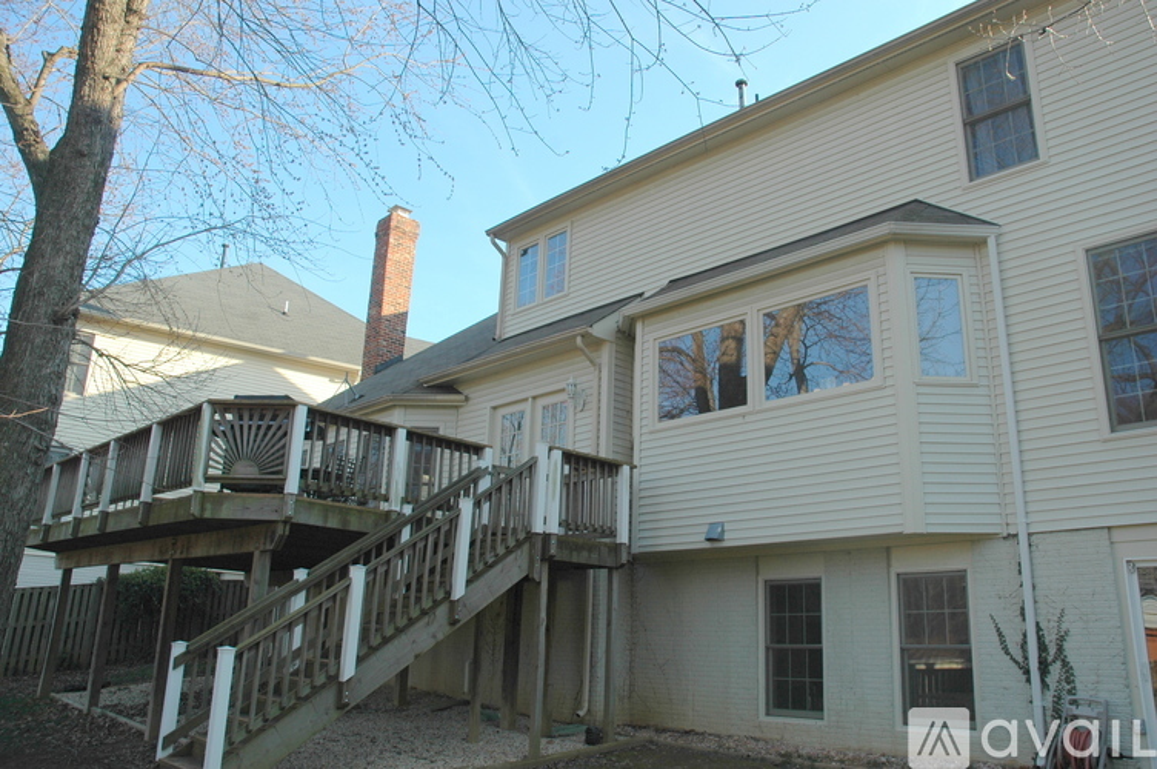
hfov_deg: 67.4
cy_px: 384
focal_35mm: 27
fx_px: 867
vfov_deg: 47.8
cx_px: 578
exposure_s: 1/160
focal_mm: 18
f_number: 7.1
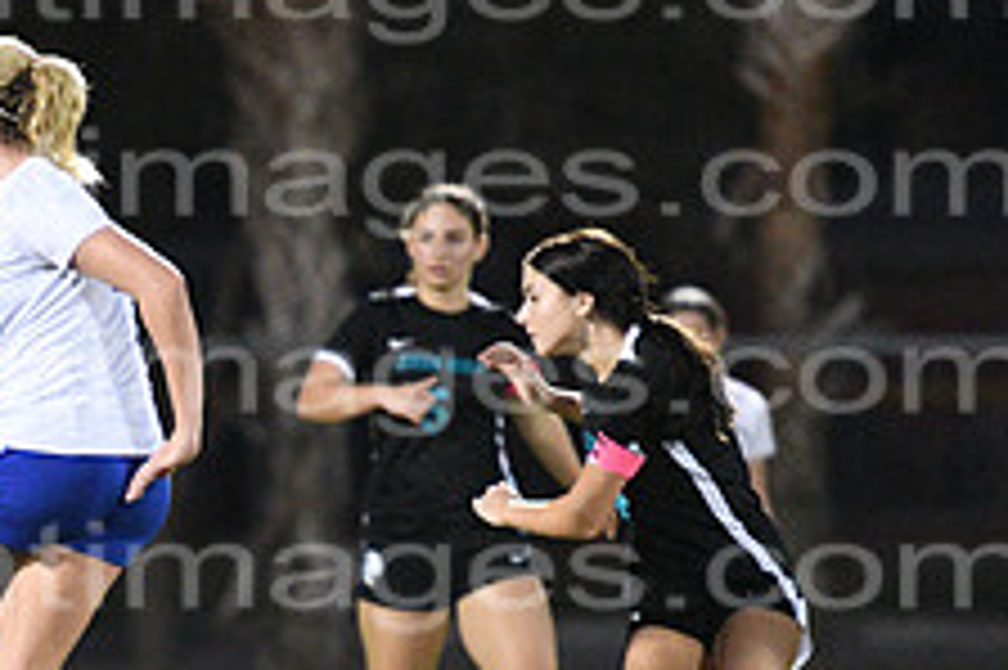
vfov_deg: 1.8
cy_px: 479
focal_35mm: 758
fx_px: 21216
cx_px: 18
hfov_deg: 2.7
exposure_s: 1/800
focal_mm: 195
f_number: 2.8
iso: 7200
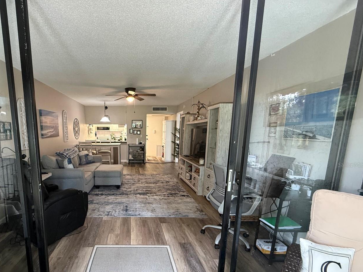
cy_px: 165
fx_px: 189
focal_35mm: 18
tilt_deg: -10.2
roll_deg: -0.1
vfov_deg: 70.8
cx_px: 132
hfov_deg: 85.8
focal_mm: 2.22
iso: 500
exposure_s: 1/60
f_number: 2.2
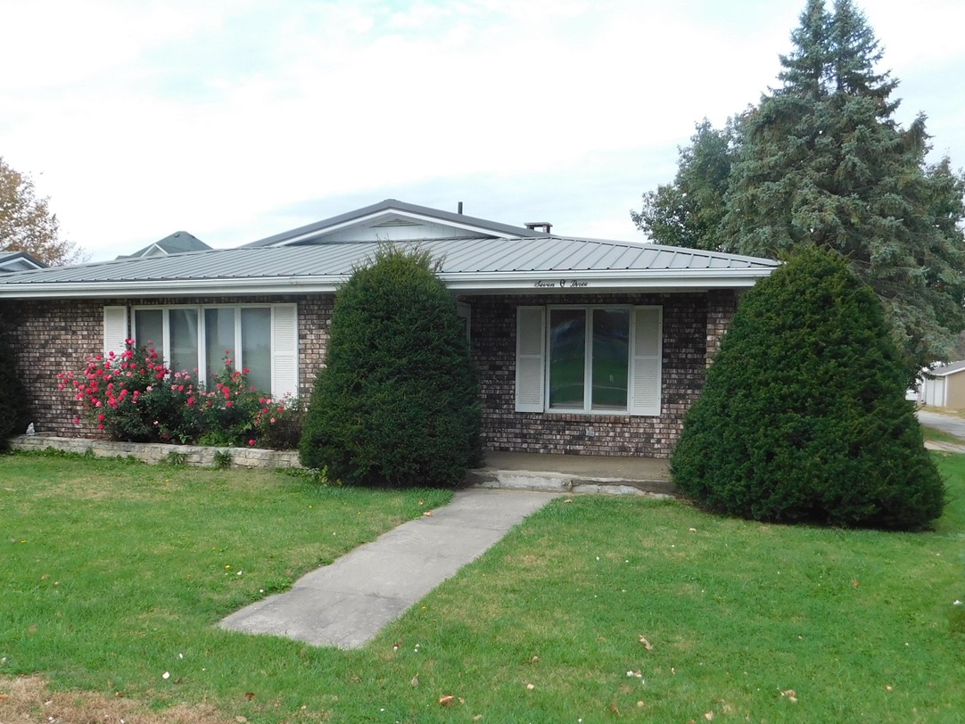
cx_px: 450
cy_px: 436
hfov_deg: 53.9
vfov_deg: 41.6
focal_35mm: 34
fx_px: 948
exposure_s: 1/400
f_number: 3
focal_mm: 4
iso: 125
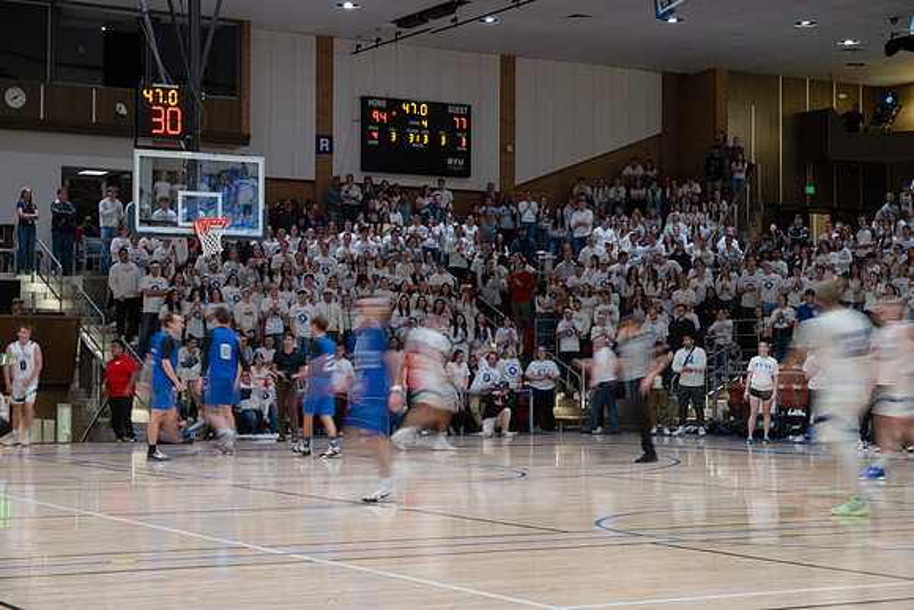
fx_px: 1778
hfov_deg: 28.8
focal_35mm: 70
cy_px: 305
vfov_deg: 19.5
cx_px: 457
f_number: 6.3
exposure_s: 1/5
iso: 160
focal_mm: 70
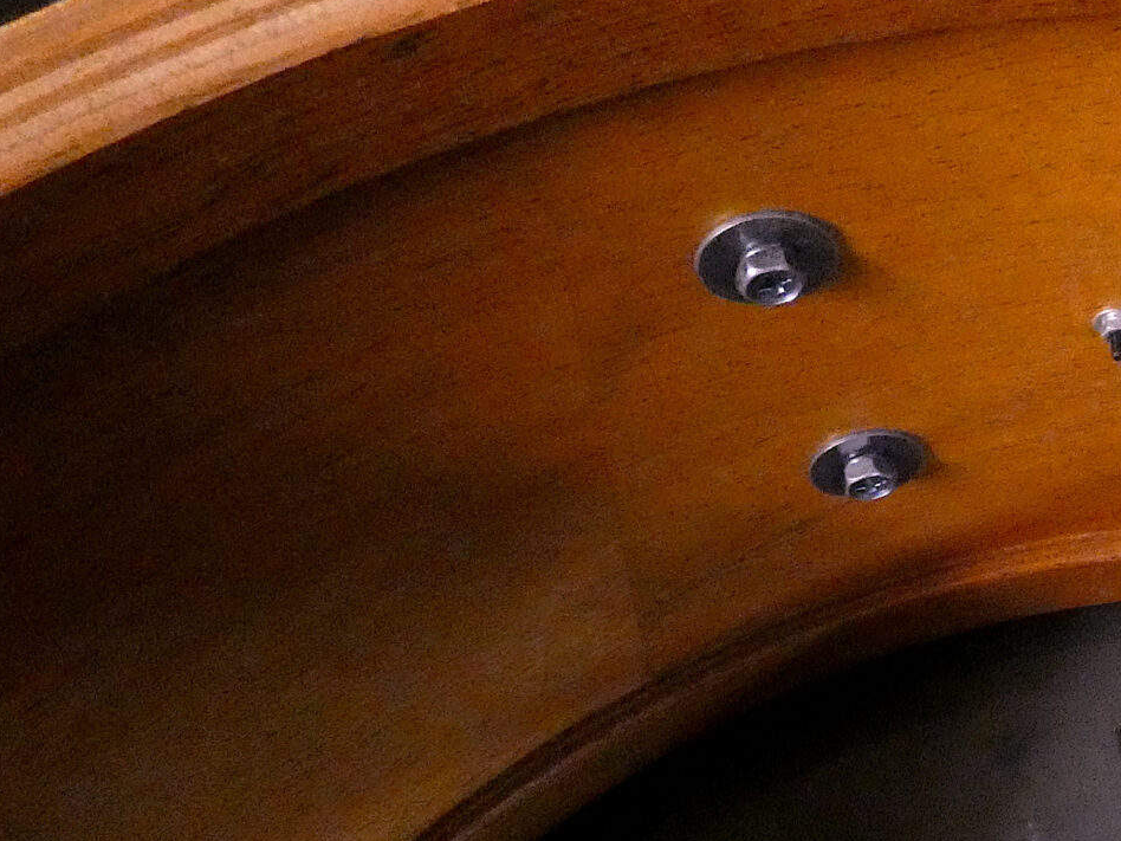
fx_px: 1749
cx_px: 1264
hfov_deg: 31.2
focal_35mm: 54
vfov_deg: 26.9
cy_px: 569
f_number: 2.8
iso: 1600
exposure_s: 1/20
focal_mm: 3.6
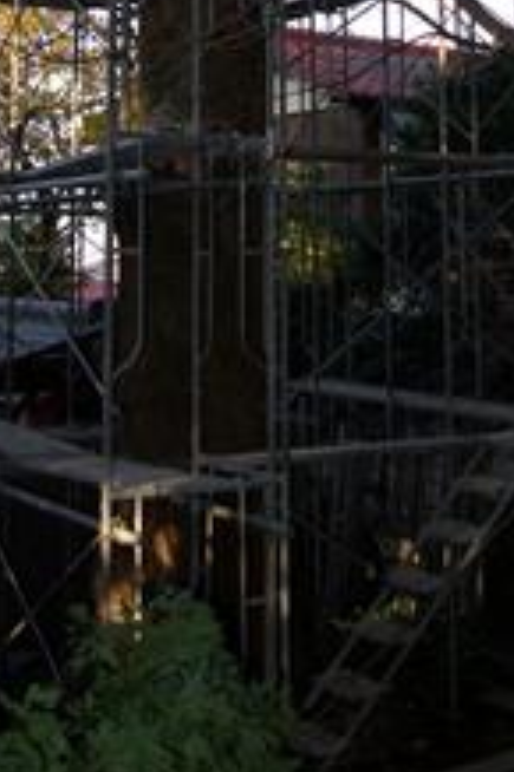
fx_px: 1416
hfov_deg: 20.6
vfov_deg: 29.1
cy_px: 57
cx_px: 209
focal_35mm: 66
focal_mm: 20
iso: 100
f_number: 4
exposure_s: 1/125
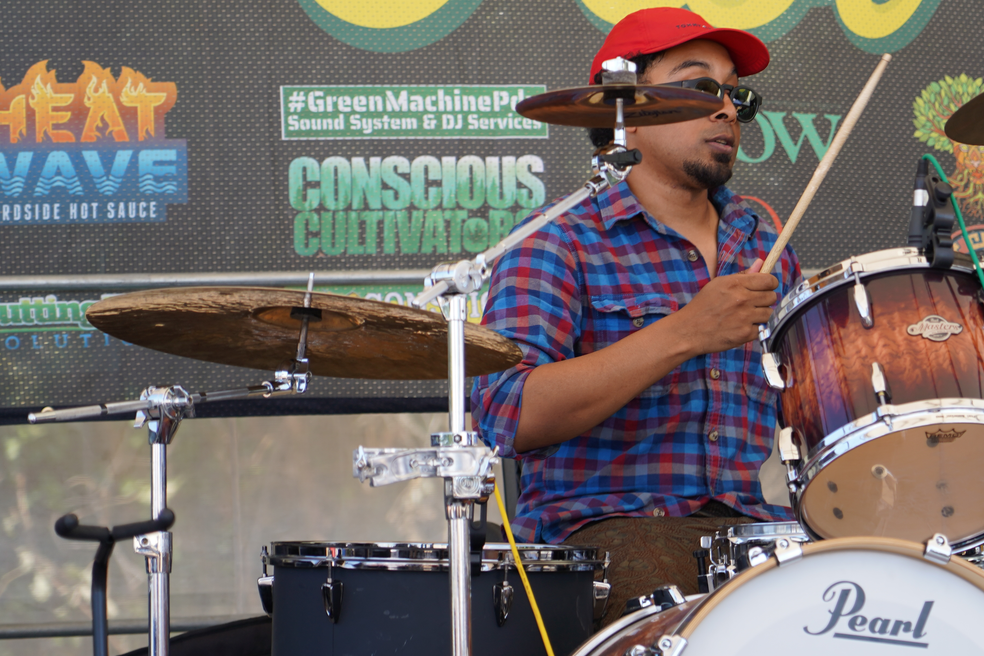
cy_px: 143
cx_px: 756
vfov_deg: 7.9
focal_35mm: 173
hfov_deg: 11.8
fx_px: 4728
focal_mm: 105
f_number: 4
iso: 100
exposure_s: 1/160
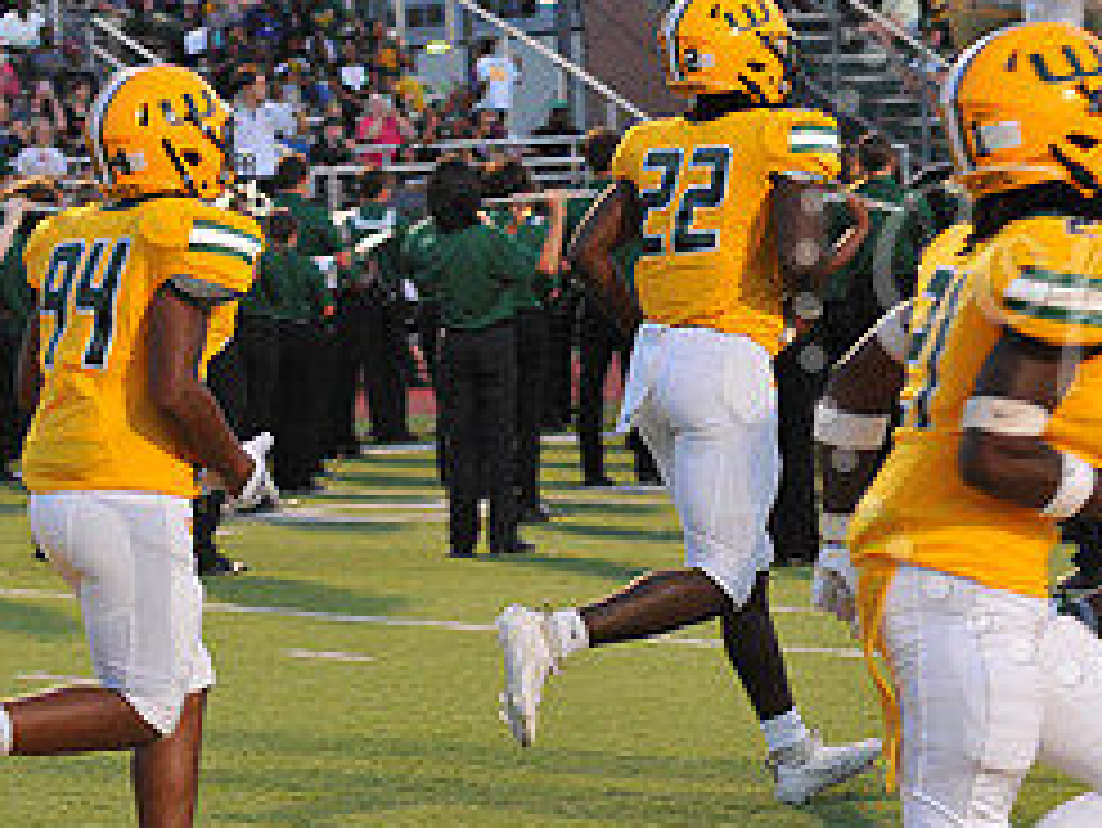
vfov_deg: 8.2
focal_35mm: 182
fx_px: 5797
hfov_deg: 10.7
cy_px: 279
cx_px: 1223
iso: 1600
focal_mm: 80
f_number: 5.6
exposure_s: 1/200
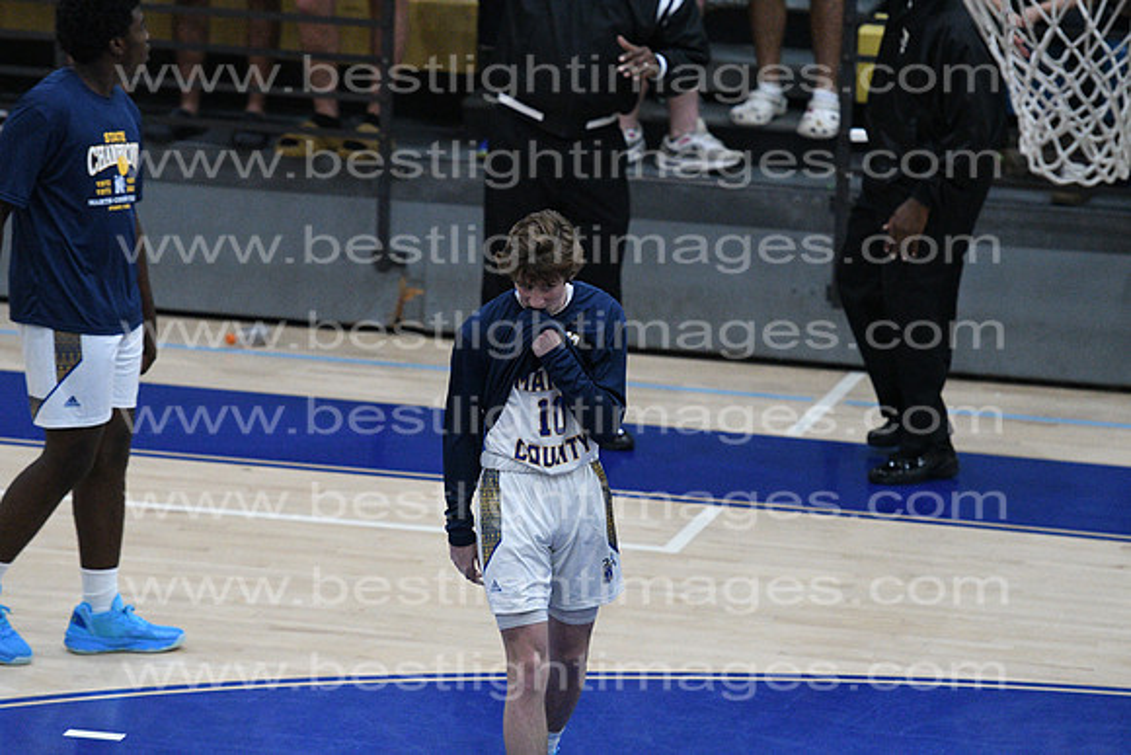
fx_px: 8248
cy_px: 378
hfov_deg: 7.8
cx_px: 566
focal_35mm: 262
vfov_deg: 5.2
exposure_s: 1/800
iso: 7200
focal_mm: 175
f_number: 3.5
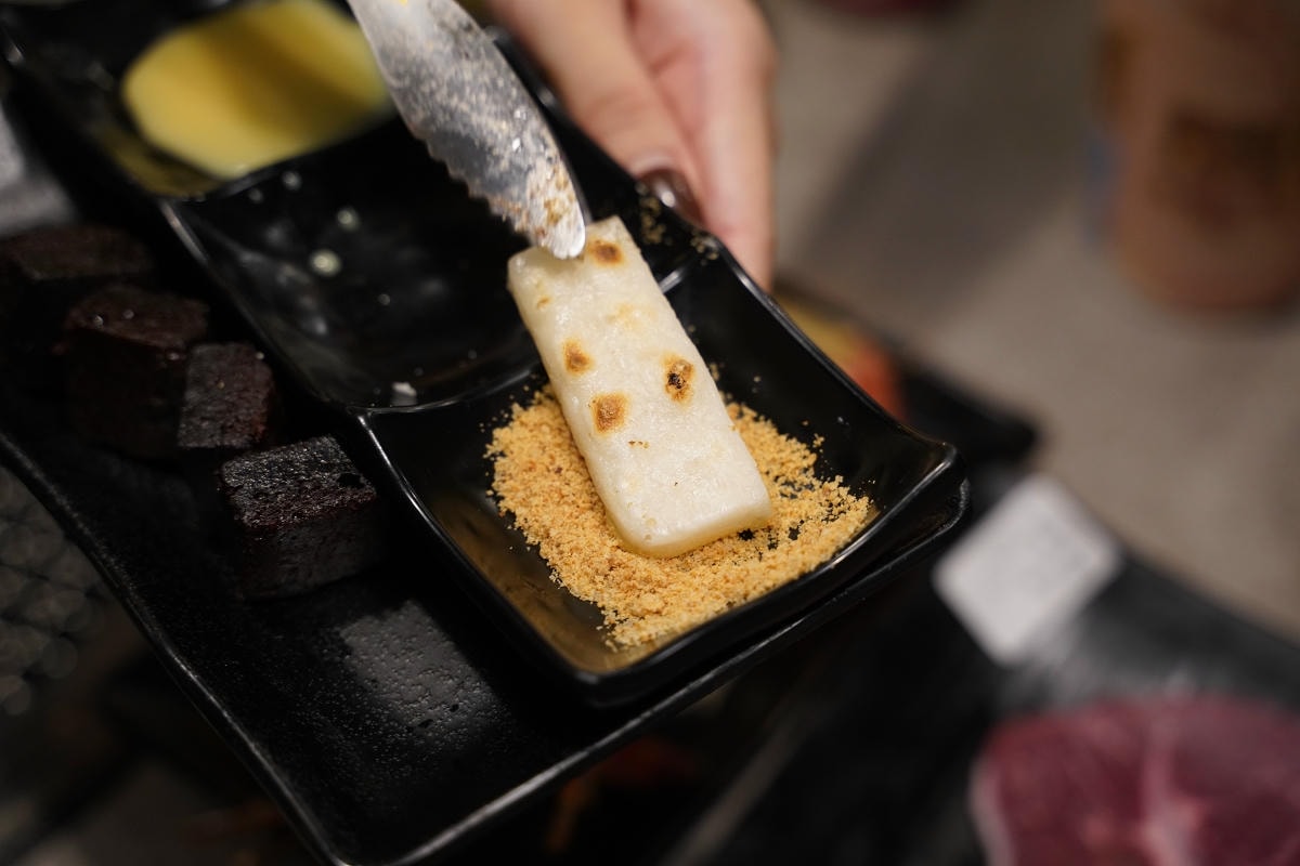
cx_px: 650
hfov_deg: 27.0
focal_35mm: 75
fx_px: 2708
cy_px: 433
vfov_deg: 18.2
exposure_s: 1/80
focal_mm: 75
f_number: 4
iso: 1600
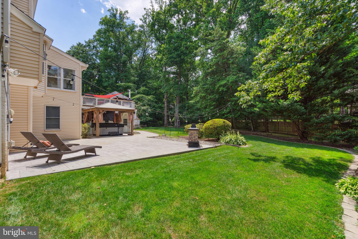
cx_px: 179
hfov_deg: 96.7
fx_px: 159
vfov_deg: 73.7
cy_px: 120
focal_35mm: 16
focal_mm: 16
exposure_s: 1/640
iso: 800
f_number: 9
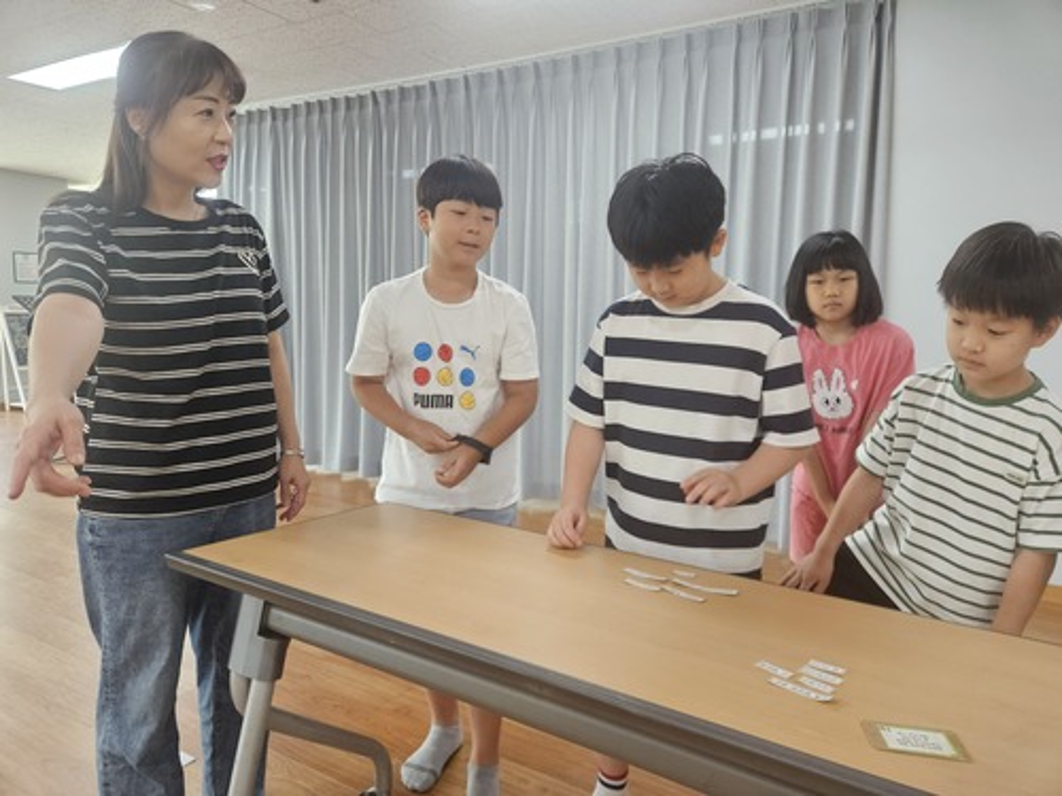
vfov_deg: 58.9
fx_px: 706
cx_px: 531
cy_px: 398
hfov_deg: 73.9
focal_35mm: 23
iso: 320
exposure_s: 1/120
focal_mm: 5.4
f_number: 1.8
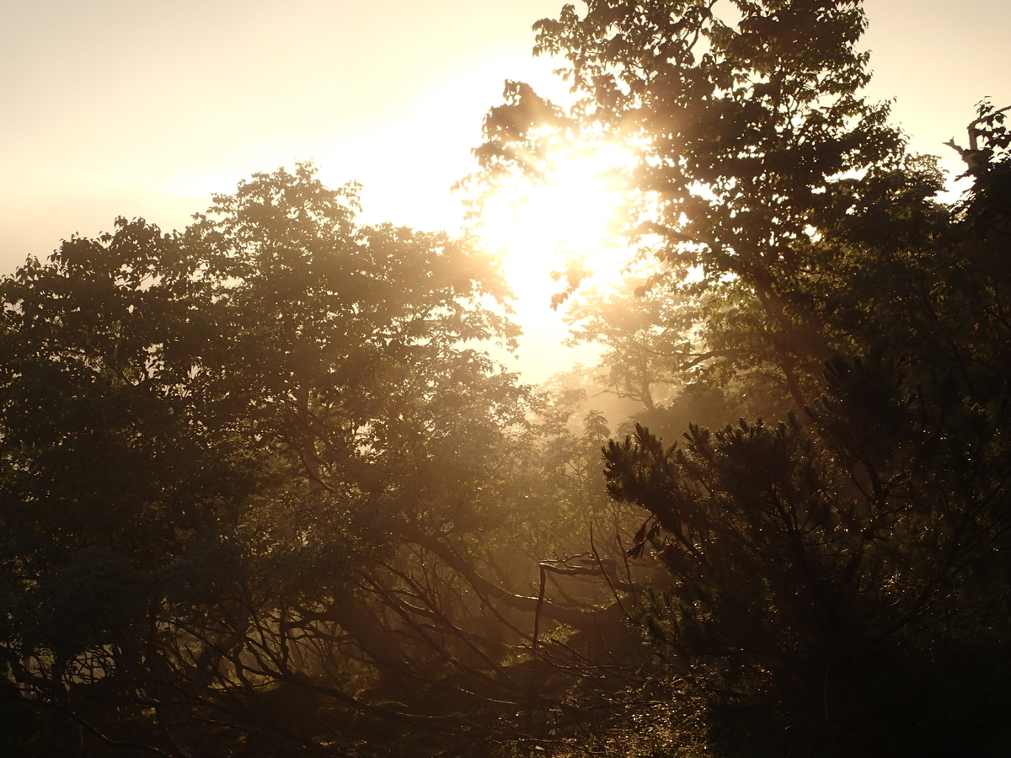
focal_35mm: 40
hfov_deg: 46.8
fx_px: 1168
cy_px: 379
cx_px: 506
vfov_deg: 36.0
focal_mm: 7.34
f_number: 4
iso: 100
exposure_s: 1/160
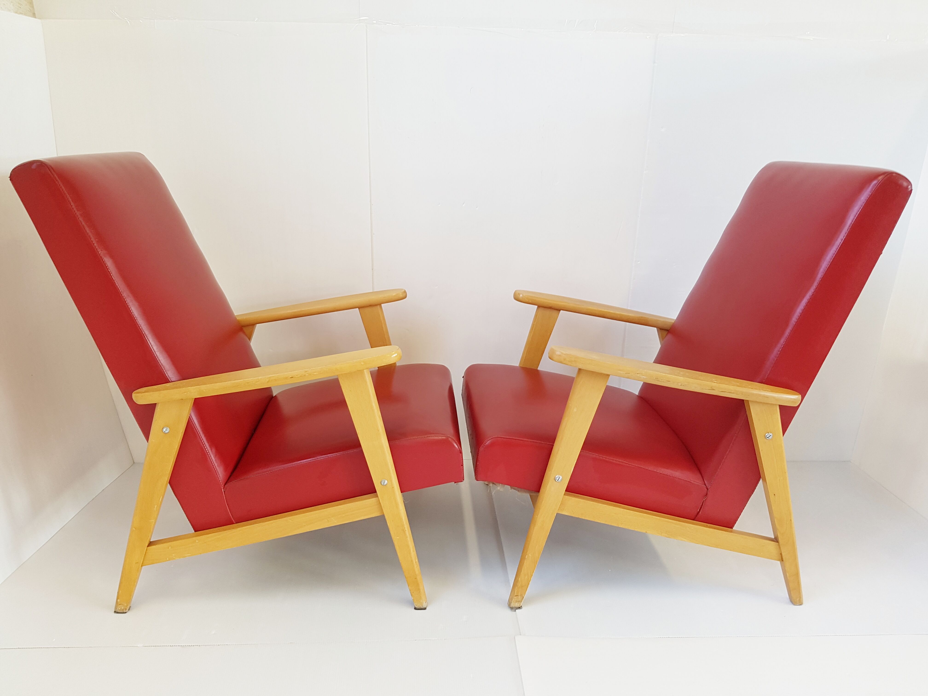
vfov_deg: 53.1
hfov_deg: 67.3
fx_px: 697
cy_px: 348
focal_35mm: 26
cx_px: 464
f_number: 1.7
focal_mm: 4.2
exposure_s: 1/50
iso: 64
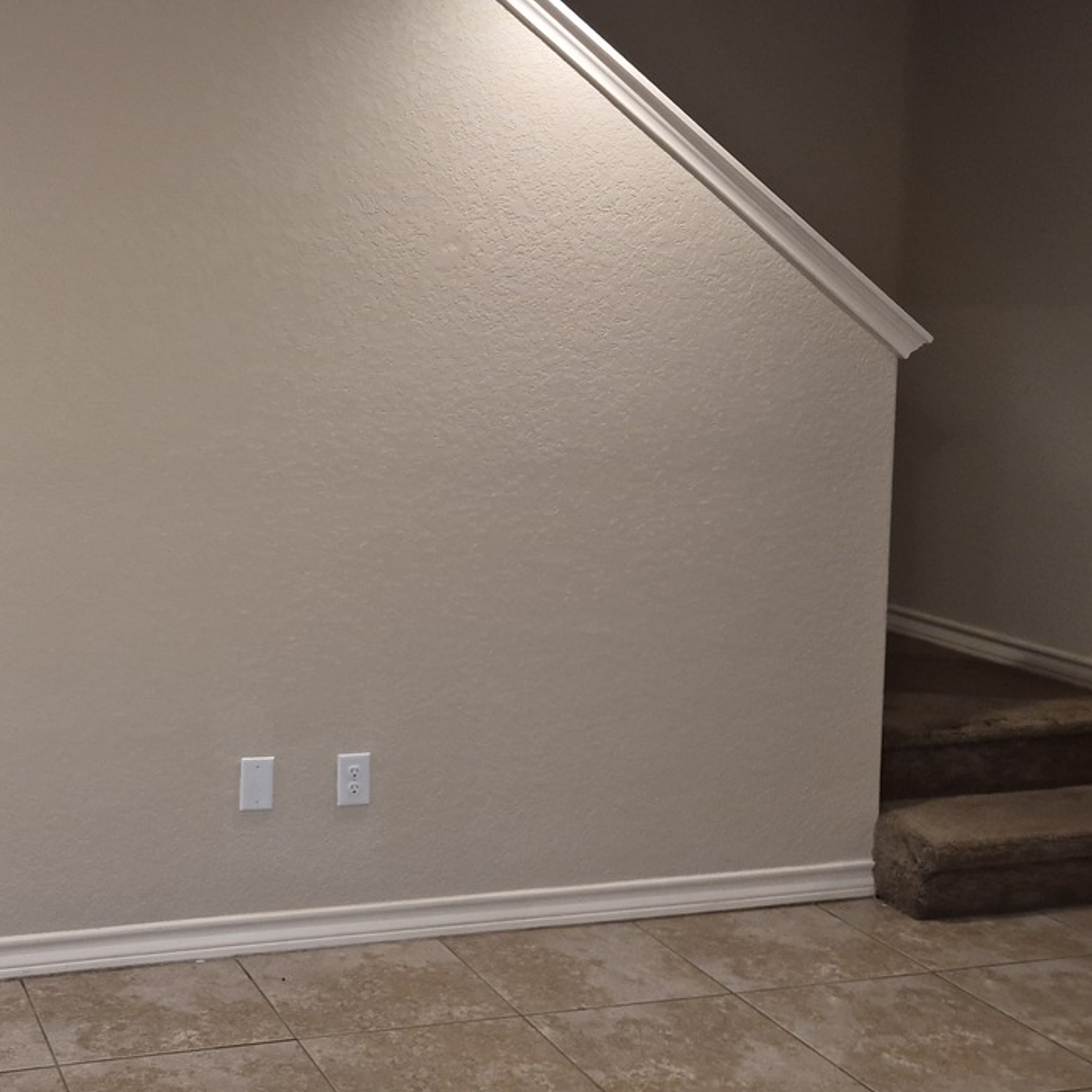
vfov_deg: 39.9
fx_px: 1499
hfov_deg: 36.7
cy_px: 437
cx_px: 45
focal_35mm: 42
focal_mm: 5.4
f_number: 1.8
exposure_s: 1/120
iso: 250
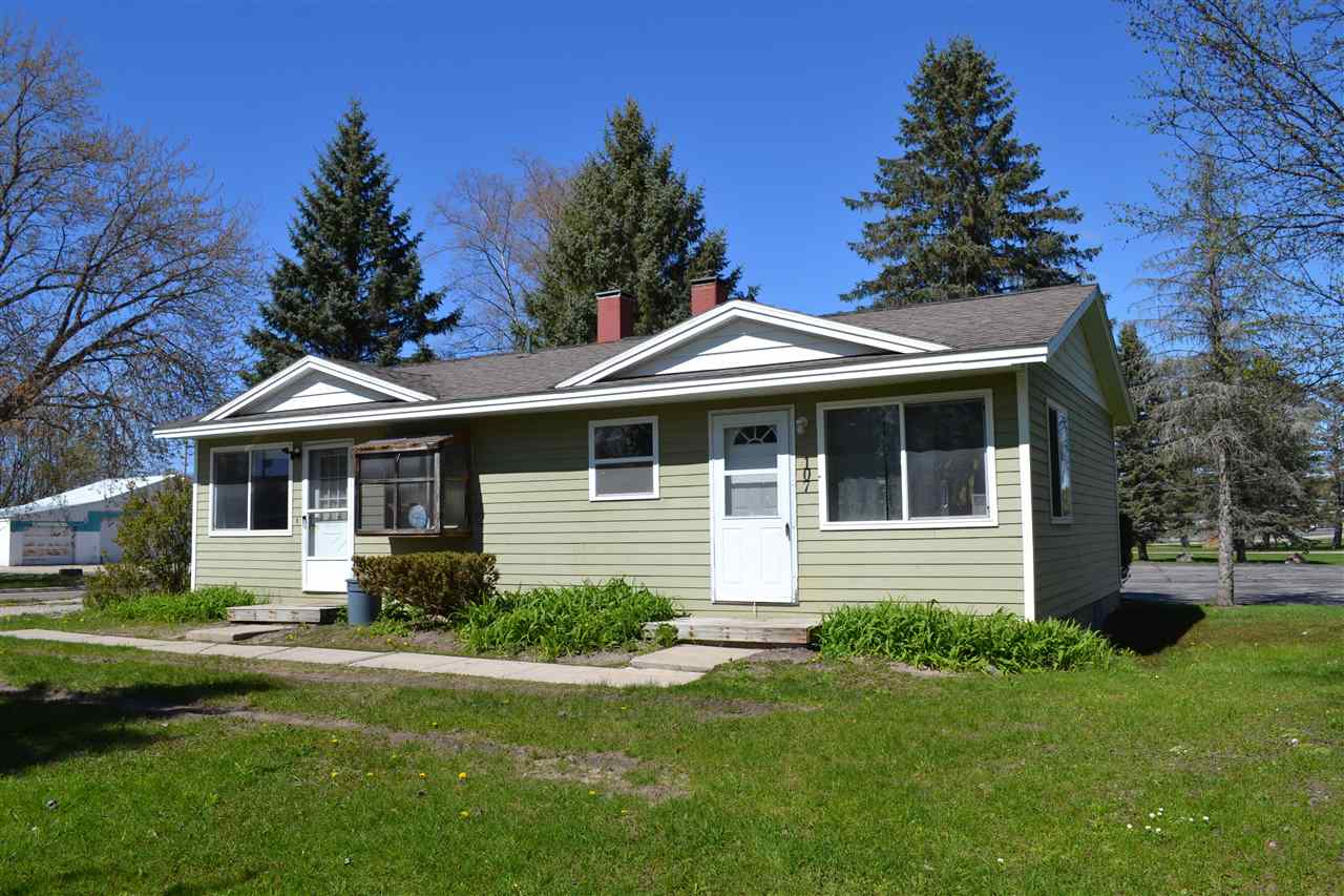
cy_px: 448
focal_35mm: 27
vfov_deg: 47.9
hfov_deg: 67.4
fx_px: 1008
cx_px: 672
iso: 100
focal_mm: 18
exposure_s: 1/320
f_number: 9
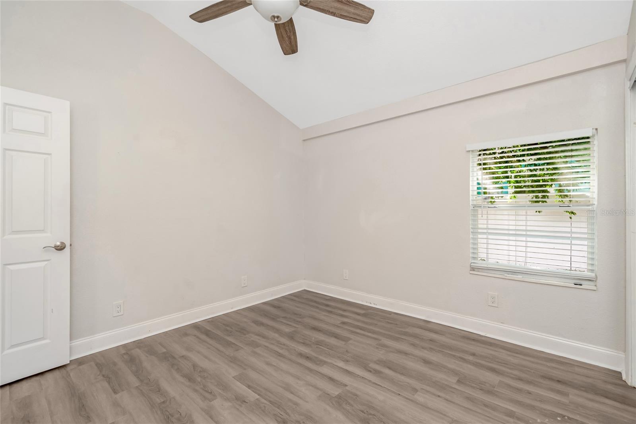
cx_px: 318
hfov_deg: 96.7
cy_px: 212
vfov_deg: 73.7
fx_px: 283
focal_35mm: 16
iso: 500
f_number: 6.7
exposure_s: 1/60
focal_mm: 16
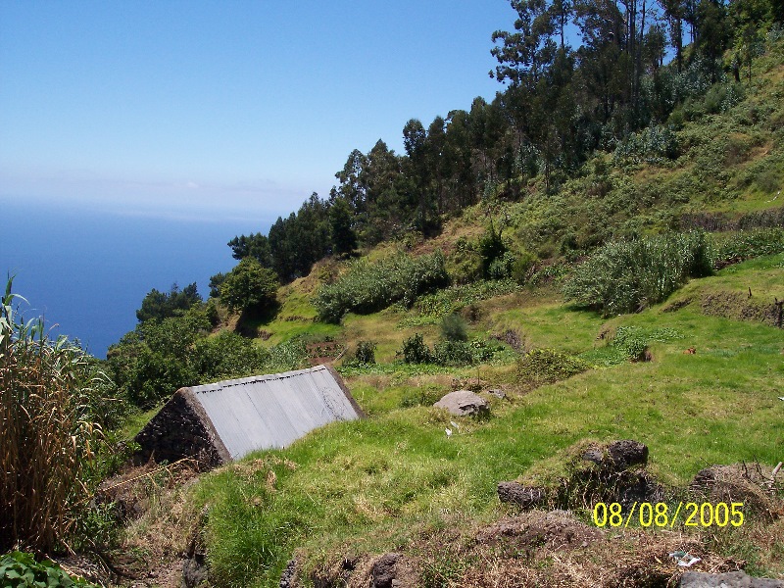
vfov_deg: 37.7
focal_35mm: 38
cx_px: 392
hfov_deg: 49.0
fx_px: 861
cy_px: 294
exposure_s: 1/700
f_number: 4.8
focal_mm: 8
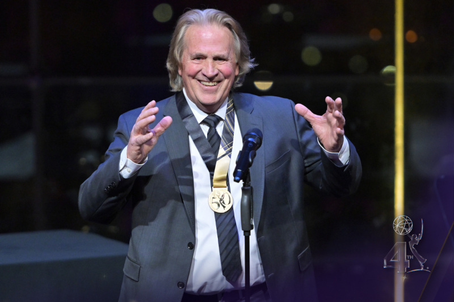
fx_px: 3303
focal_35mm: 262
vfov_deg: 5.2
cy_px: 151
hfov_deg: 7.9
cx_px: 227
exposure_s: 1/400
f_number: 2.8
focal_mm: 175
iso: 4000
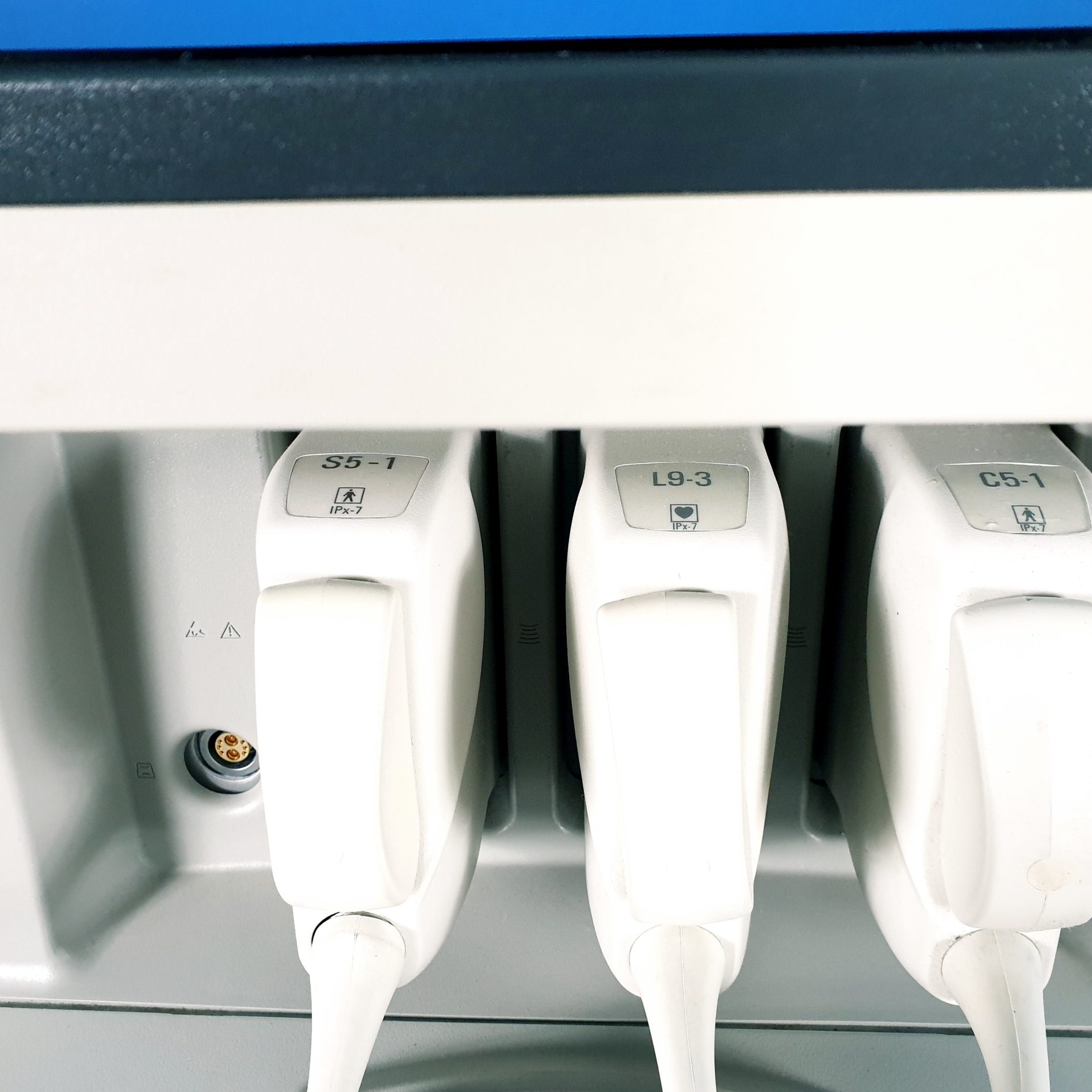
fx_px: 1106
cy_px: 550
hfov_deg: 52.5
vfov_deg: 52.5
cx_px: 585
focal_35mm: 31
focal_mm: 4.3
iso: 200
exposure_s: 1/50
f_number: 2.4
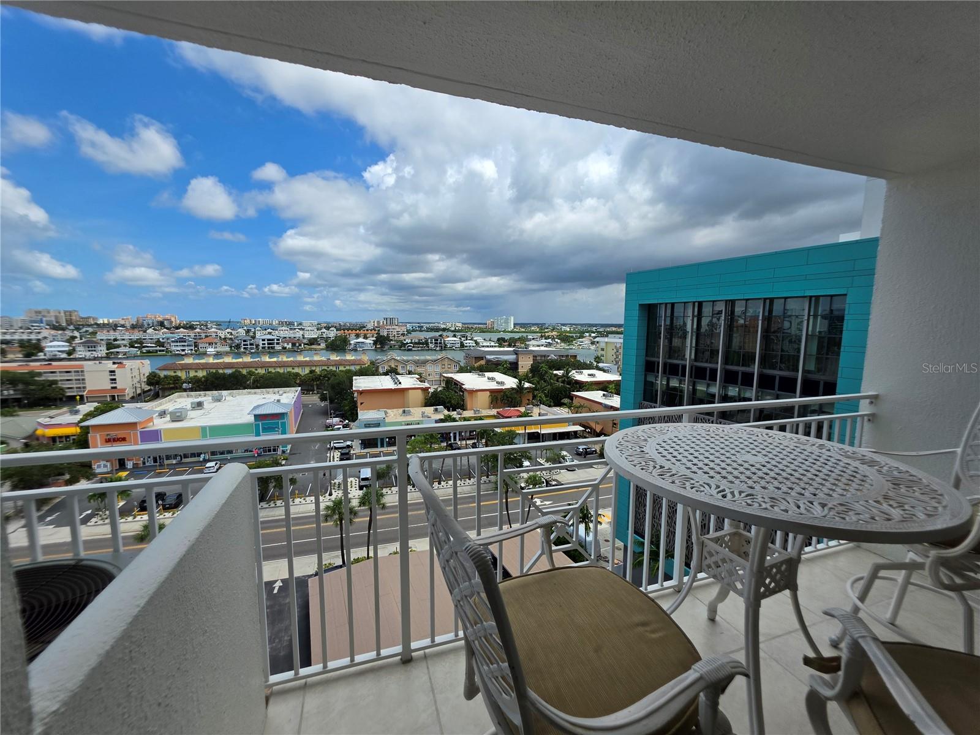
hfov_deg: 106.2
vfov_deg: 89.9
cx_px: 490
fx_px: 368
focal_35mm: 13
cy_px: 368
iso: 32
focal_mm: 2.2
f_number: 1.9
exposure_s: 1/2531
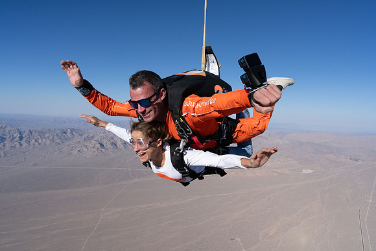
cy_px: 126
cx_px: 188
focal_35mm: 24
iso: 800
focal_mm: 24
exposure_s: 1/2000
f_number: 11
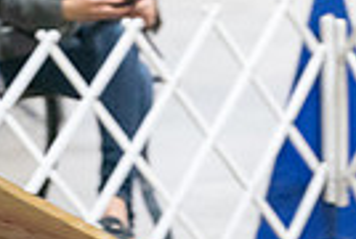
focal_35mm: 761
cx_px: 507
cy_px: -17
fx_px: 7542
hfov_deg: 2.7
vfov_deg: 1.8
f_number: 2.8
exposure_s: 1/200
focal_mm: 176
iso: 6400
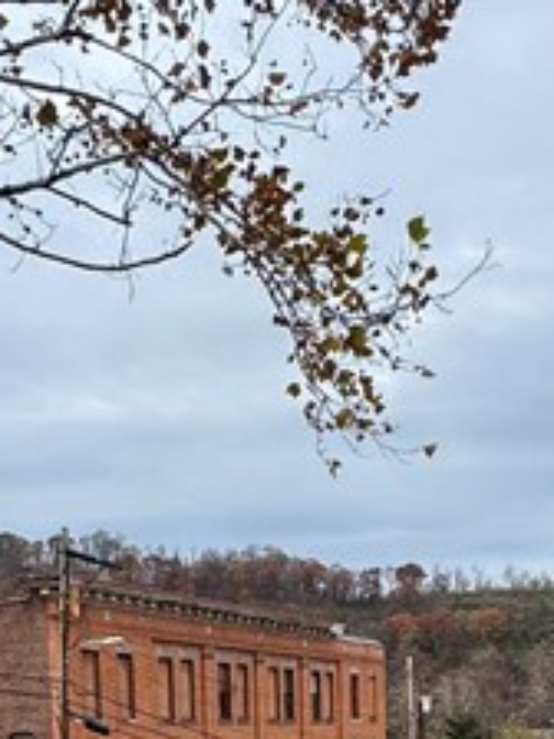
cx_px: 274
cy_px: 861
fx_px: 1366
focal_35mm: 64
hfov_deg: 22.9
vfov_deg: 27.1
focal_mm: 2.22
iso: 50
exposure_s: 1/664
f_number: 2.2
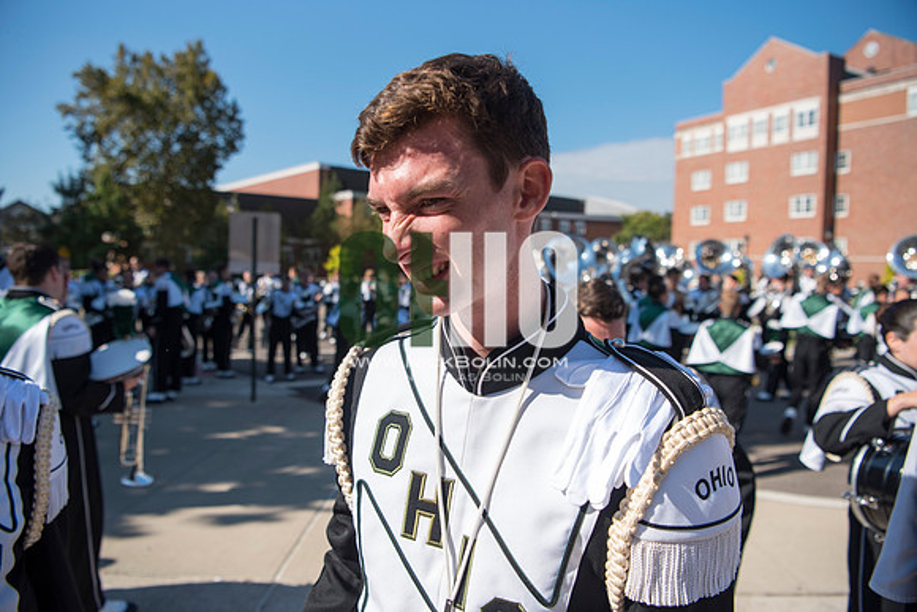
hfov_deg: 73.7
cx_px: 458
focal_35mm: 24
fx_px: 611
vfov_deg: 53.2
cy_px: 306
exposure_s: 1/3200
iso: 320
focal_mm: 24
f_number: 3.5
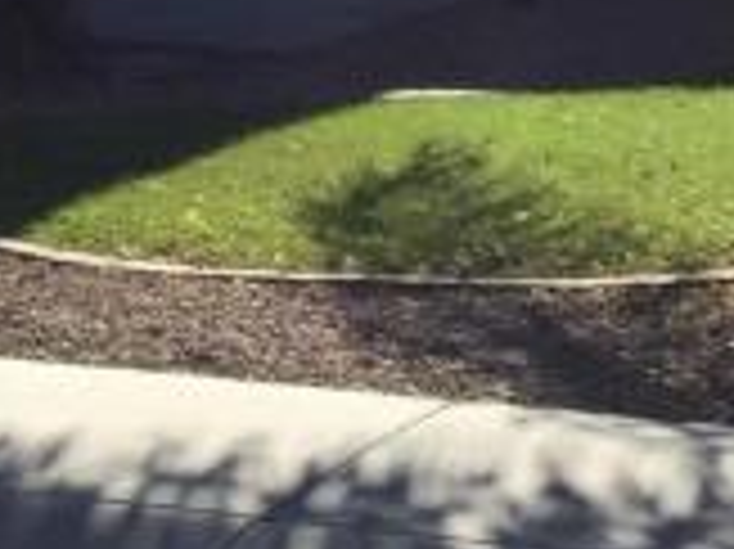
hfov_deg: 10.8
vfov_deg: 8.1
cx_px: 23
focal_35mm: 182
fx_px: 3856
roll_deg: -2.2
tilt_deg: -2.3
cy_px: -72
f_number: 2.2
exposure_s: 1/2326
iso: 32
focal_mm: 4.15
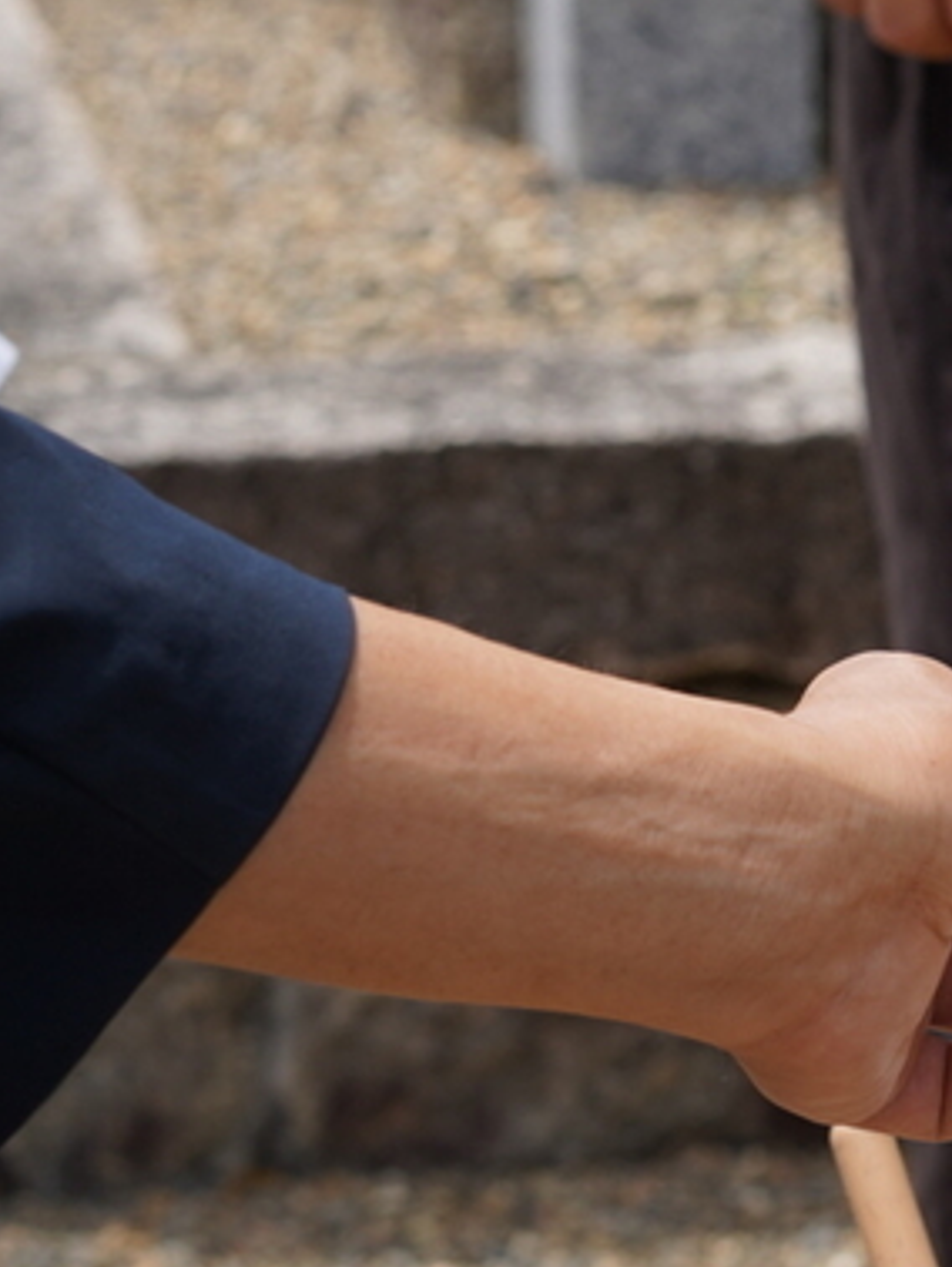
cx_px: 1689
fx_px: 6153
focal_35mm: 168
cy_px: 835
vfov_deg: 11.7
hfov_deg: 8.5
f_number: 5.6
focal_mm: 55
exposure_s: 1/400
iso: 100
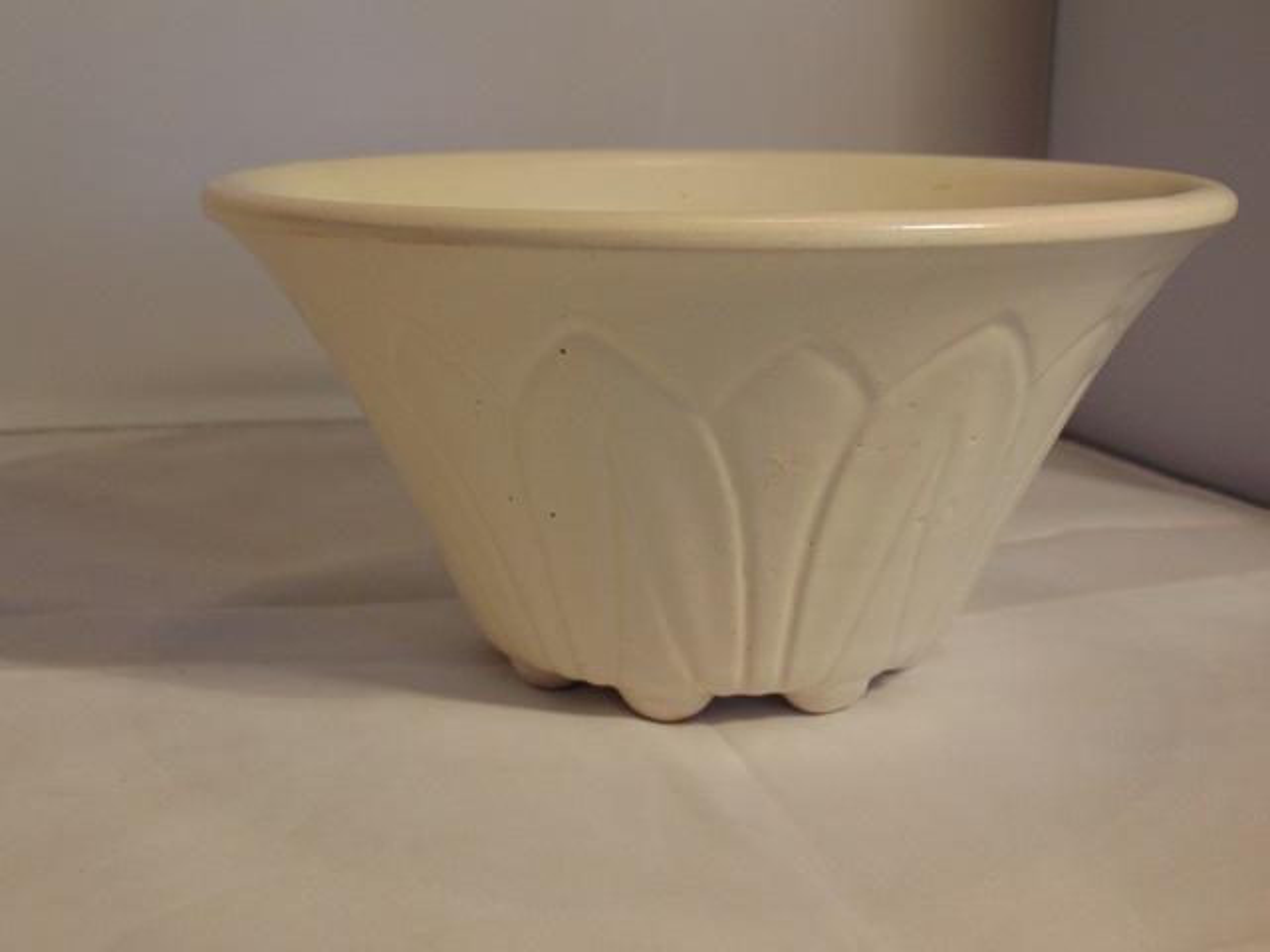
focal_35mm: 50
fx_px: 1834
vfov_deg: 29.1
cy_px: 476
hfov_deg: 38.2
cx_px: 635
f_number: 3.5
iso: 100
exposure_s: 1/30
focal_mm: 9
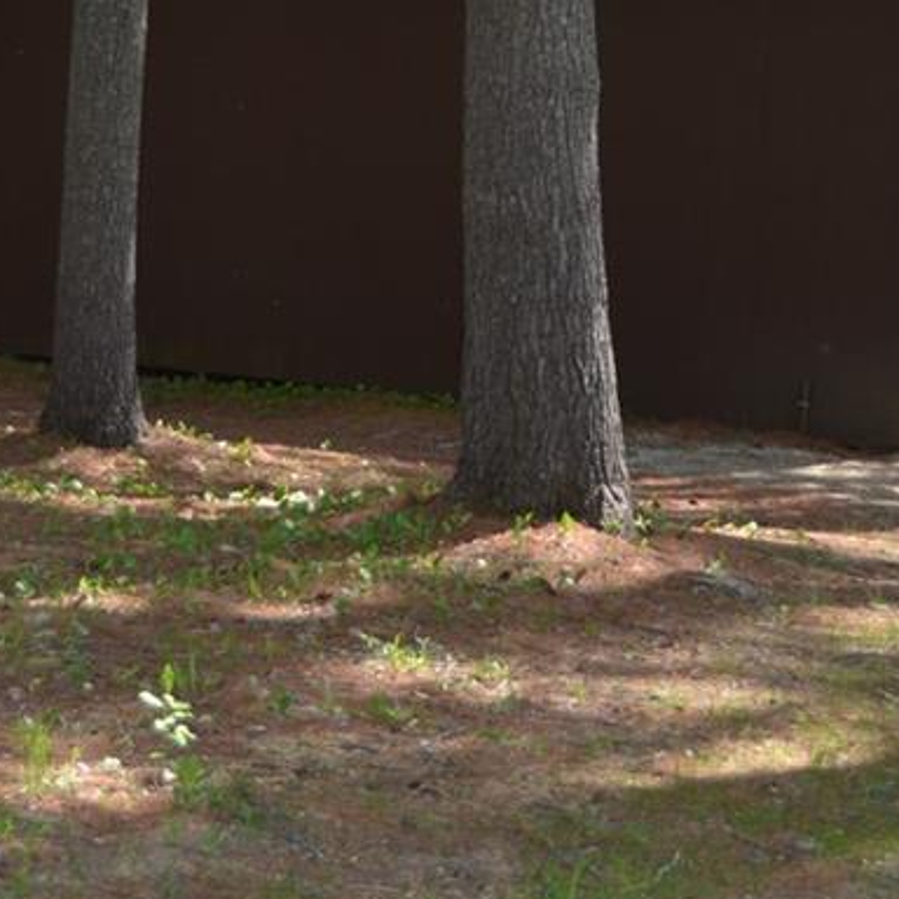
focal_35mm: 122
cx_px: 510
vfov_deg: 14.2
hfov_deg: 14.3
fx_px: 3585
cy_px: 116
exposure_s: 1/250
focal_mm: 36
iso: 200
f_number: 4.2
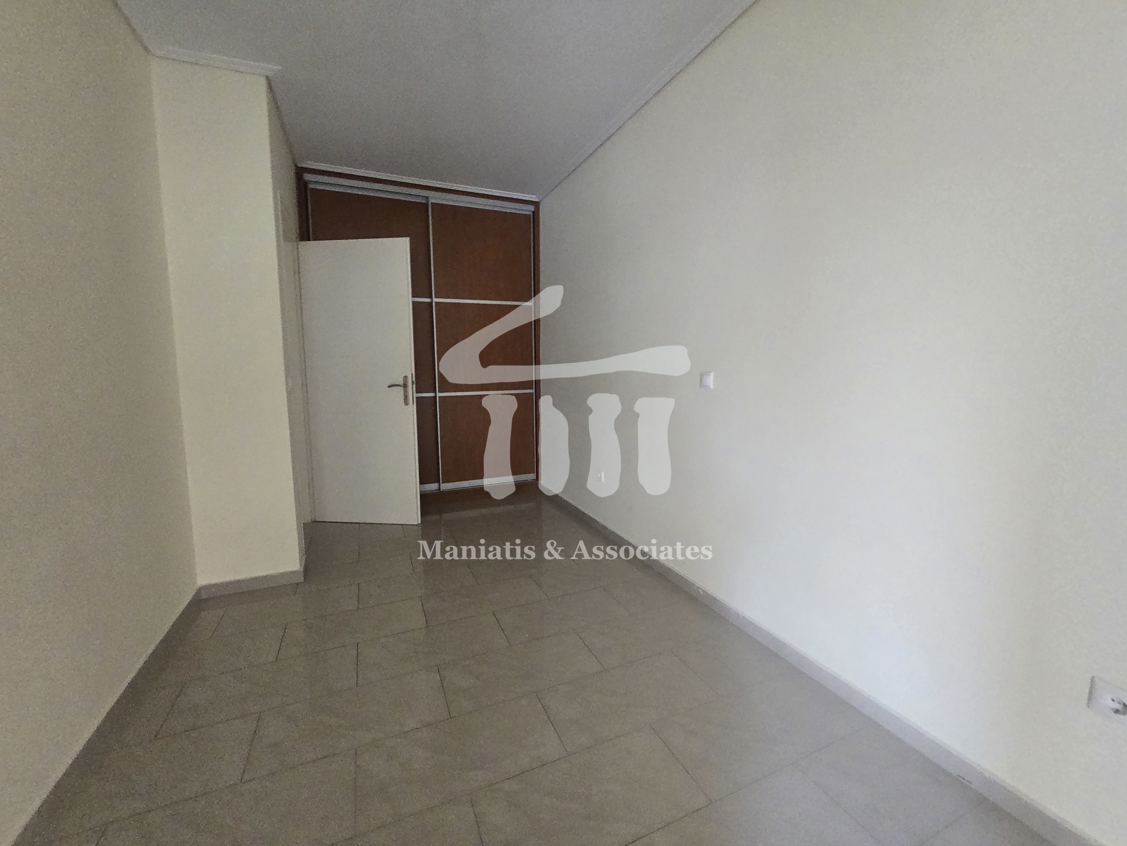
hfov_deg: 106.2
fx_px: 423
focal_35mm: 13
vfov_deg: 89.9
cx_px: 564
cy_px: 423
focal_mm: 2.2
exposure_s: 1/50
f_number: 2.2
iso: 500
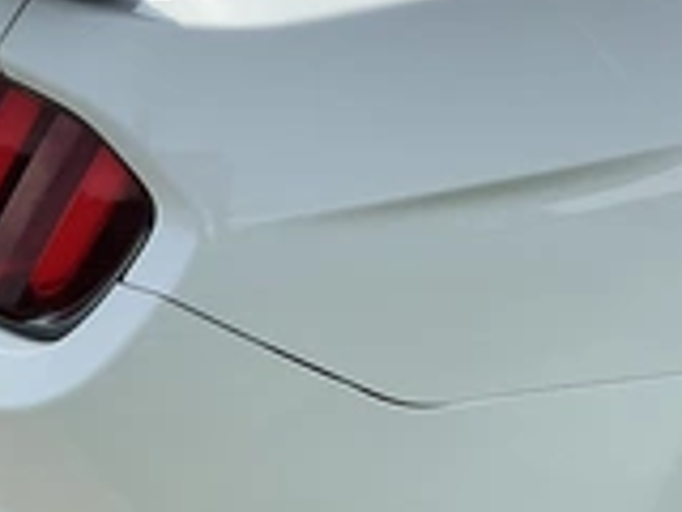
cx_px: 558
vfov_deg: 21.0
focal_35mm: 70
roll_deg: +3.4
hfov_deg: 27.2
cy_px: 303
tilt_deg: -29.2
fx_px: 1379
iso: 25
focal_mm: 3
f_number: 1.8
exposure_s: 1/2141
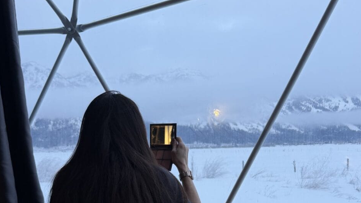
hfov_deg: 52.8
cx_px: 183
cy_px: 178
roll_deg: +0.5
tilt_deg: -3.3
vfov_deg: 30.0
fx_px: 364
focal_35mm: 38
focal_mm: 6.76
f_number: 1.78
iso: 100
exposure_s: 1/121
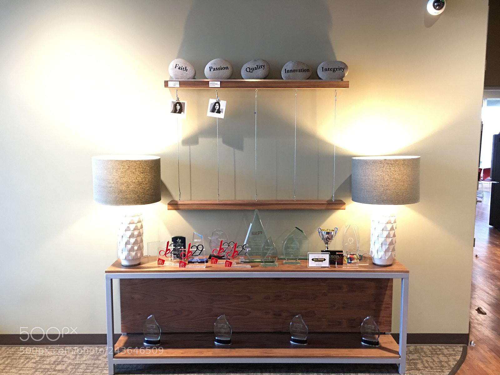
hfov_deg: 61.7
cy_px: 188
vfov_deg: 48.2
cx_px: 250
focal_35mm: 29
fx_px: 419
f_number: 2.2
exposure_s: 1/4
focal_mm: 4.15
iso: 50
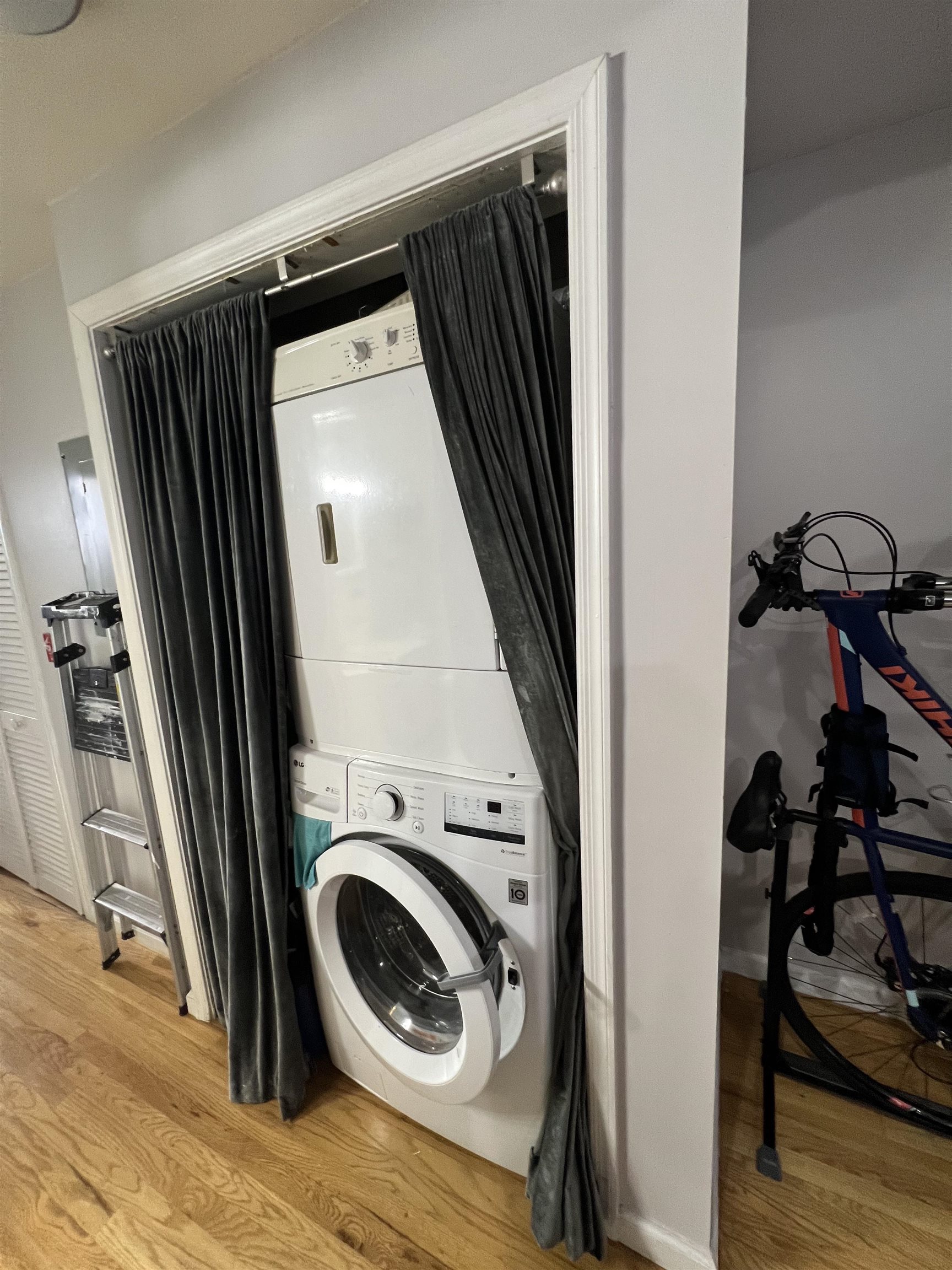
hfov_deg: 89.9
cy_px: 635
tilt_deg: -9.3
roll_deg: +3.5
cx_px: 476
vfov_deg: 106.2
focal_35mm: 13
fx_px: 477
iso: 200
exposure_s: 1/60
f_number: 1.8
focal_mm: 1.57
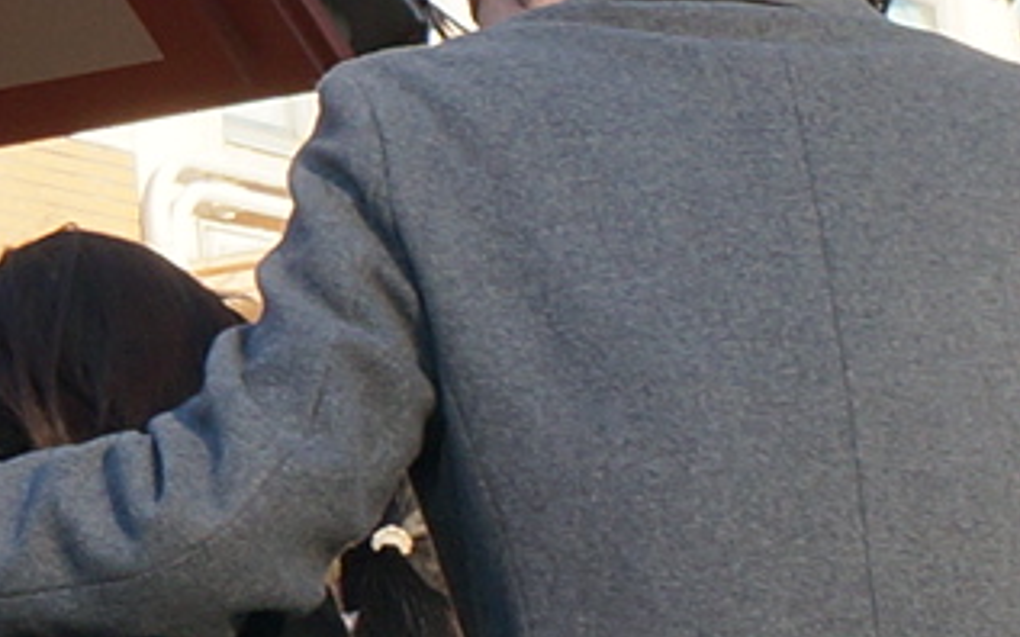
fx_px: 6224
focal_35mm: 224
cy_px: -219
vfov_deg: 5.8
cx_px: -959
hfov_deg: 8.9
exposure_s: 1/200
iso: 100
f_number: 5.6
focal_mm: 19
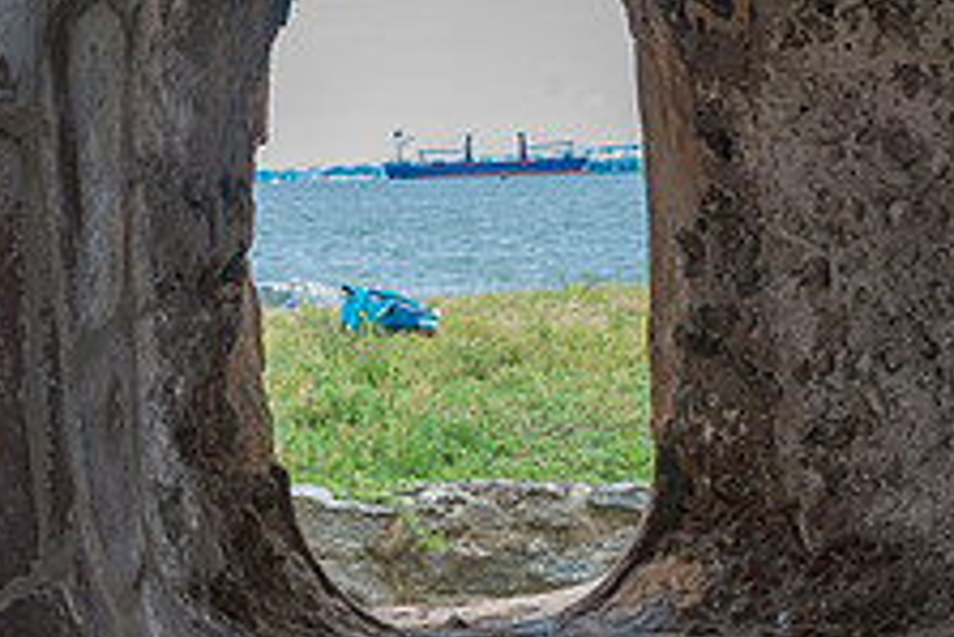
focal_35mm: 135
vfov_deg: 10.2
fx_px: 3580
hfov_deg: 15.2
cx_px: 633
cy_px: 199
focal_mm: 52
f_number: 10
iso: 800
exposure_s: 1/200
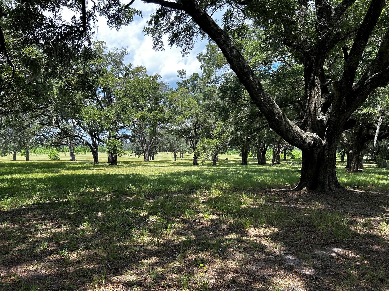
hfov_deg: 67.3
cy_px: 146
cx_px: 194
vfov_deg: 53.1
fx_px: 292
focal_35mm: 26
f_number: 1.5
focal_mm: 5.7
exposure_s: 1/909
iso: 50
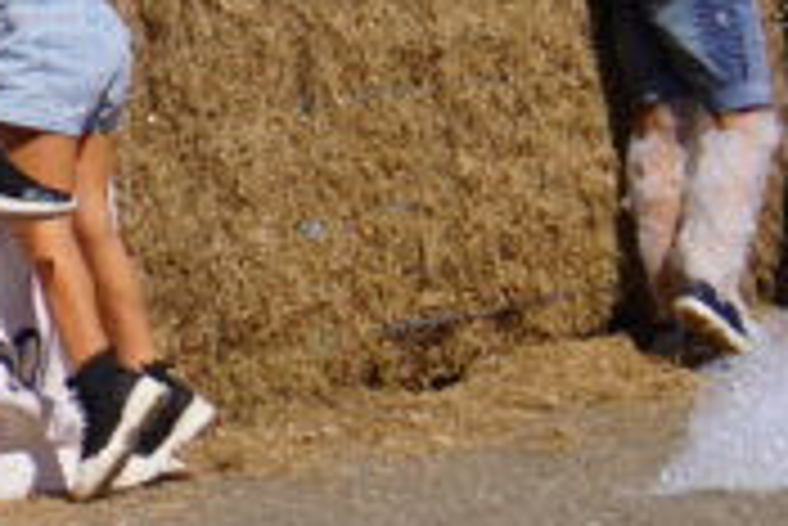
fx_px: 13224
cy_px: -281
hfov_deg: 3.3
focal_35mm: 604
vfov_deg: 2.3
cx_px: -1504
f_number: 5.6
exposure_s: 1/1250
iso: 100
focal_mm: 55
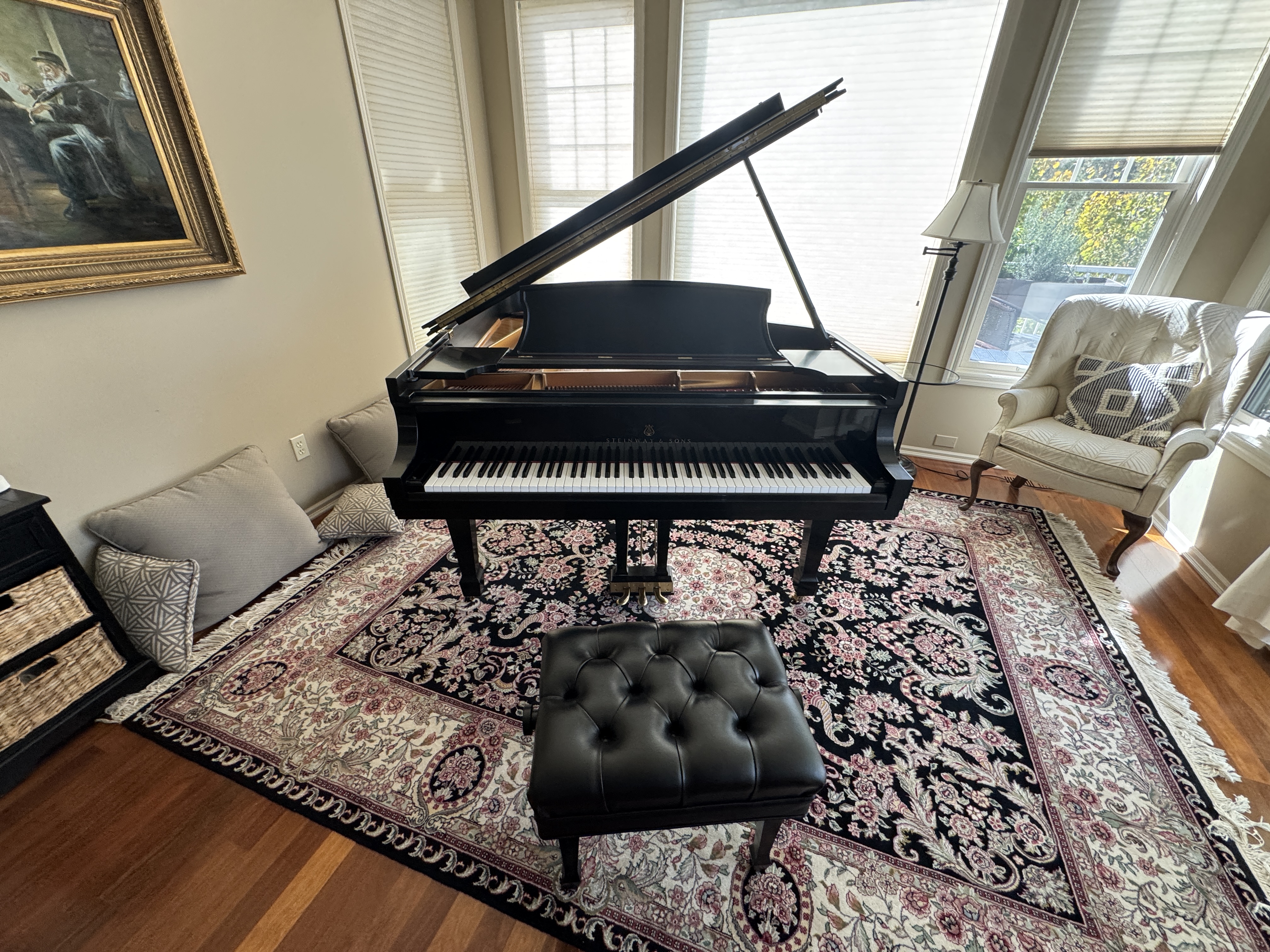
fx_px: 514
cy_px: 476
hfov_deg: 102.1
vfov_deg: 85.7
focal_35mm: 14
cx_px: 635
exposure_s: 1/99
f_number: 2.2
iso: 200
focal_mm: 2.22
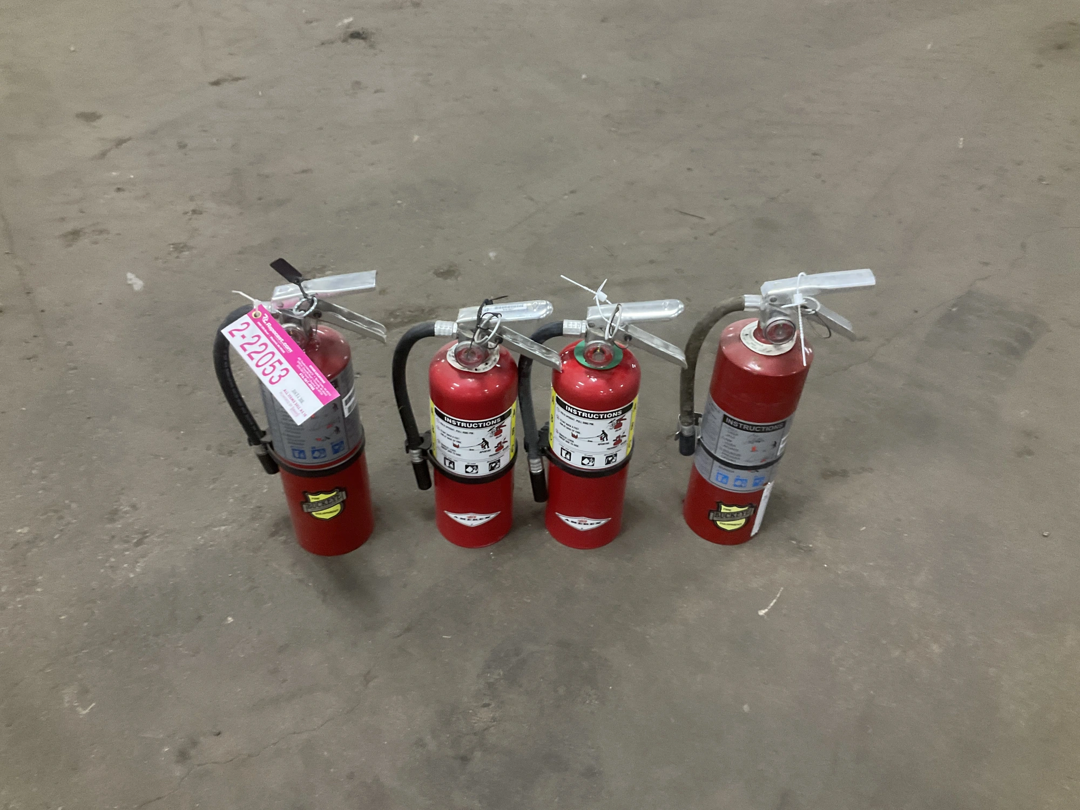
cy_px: 405
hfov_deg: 61.7
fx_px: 905
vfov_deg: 48.2
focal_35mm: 29
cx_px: 540
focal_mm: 3
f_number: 1.8
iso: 200
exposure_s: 1/40
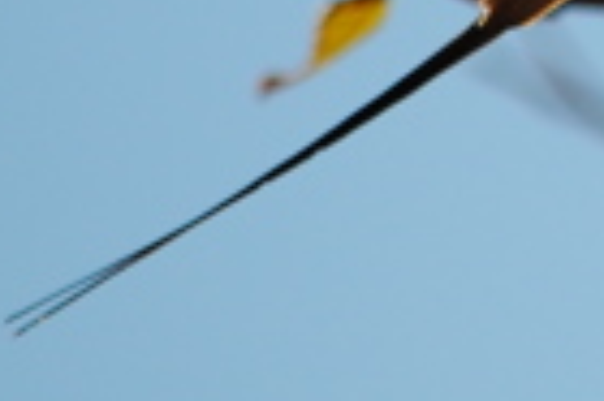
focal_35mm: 2094
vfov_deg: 0.7
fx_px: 35091
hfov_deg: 1.0
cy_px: -310
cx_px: 941
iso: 200
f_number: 5.6
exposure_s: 1/2000
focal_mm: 260
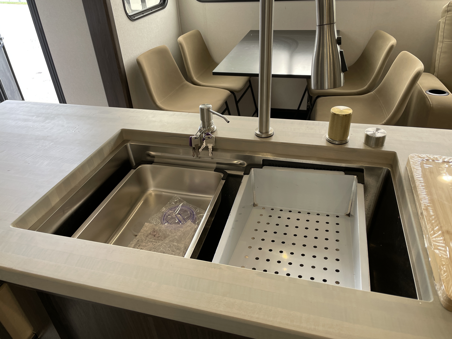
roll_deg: +1.1
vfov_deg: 53.1
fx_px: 339
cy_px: 170
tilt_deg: -32.0
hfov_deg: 67.3
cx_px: 226
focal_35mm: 26
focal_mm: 4.2
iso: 64
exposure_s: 1/121
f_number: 1.6
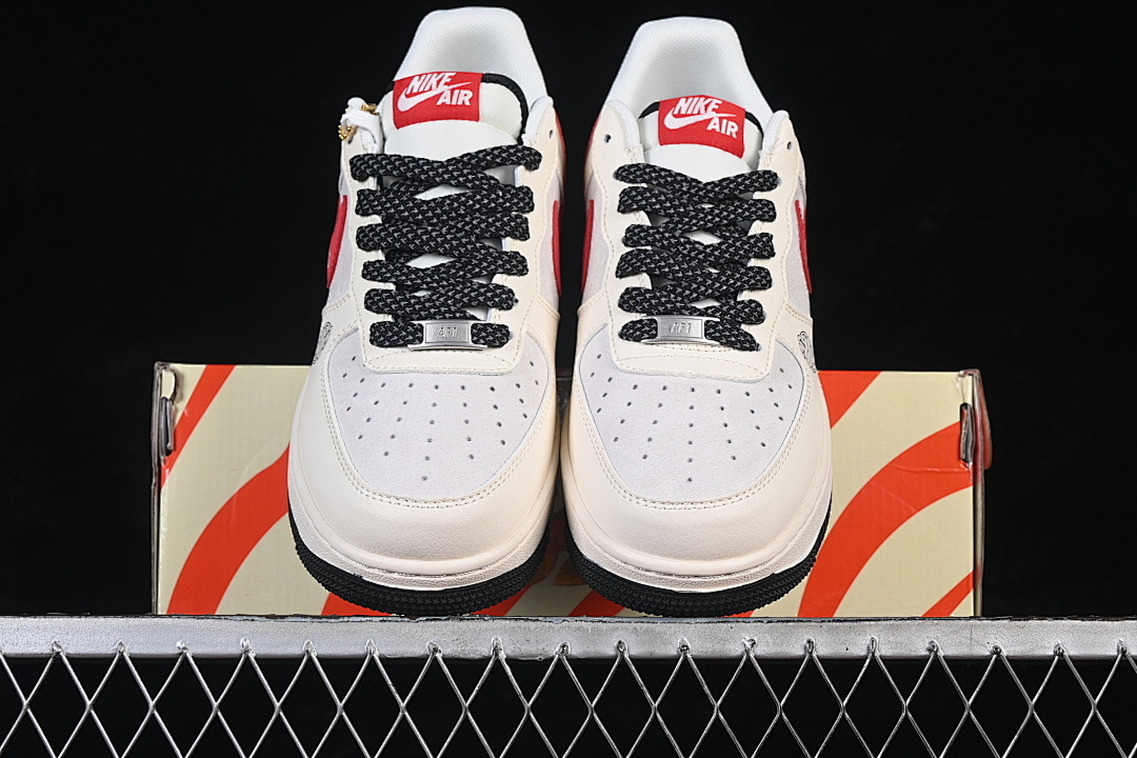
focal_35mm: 75
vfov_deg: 18.2
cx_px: 568
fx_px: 2369
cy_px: 379
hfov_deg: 27.0
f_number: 8
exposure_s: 1/80
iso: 160
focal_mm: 50
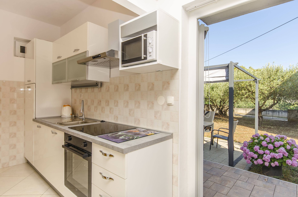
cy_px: 98
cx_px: 149
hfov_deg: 85.5
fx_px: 161
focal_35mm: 20
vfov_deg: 63.0
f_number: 7.1
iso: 100
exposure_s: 1/125
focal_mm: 13
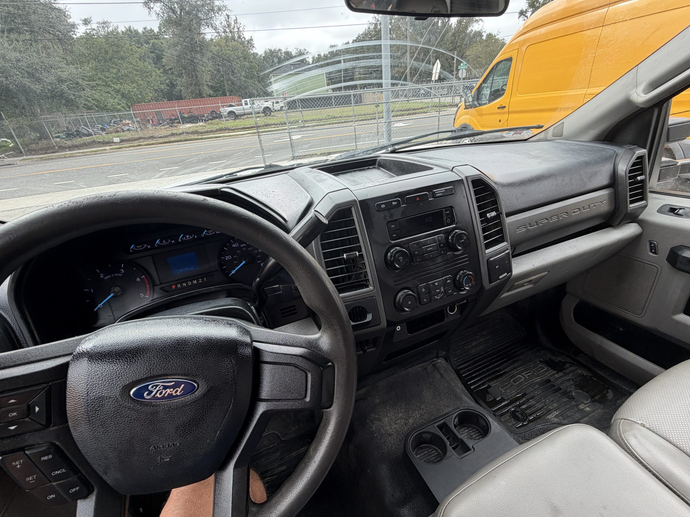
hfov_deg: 94.5
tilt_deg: -29.3
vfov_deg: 78.1
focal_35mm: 16
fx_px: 319
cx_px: 356
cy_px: 270
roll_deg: +5.1
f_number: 2.2
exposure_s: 1/138
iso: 40
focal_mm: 2.22
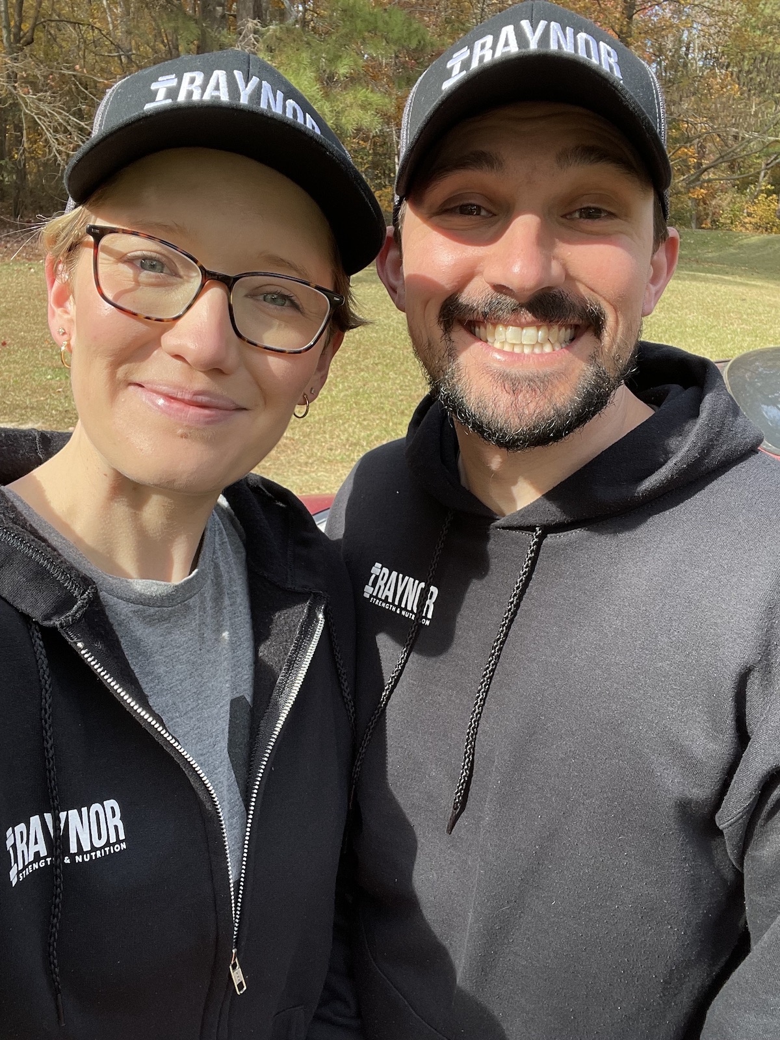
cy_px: 520
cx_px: 390
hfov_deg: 46.8
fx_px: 901
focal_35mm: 30
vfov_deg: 60.0
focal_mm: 2.71
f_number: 2.2
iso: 25
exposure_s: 1/397
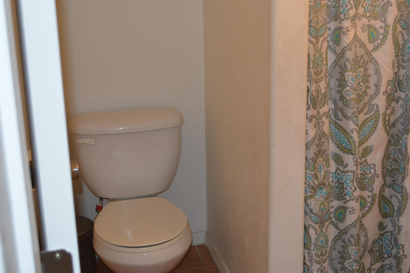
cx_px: 258
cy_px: 111
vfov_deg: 26.4
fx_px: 581
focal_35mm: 51
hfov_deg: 38.6
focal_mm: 26
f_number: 4.2
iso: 1000
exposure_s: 1/60
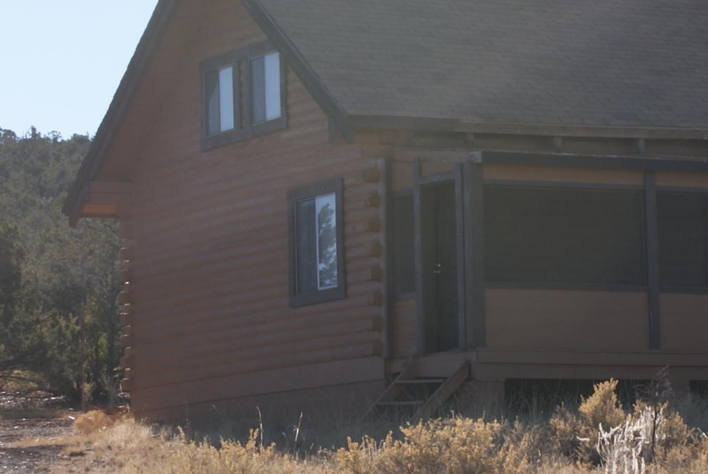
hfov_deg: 11.6
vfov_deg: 7.8
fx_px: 3485
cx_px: 549
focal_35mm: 177
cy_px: 289
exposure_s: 1/125
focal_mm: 40
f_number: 10
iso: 100
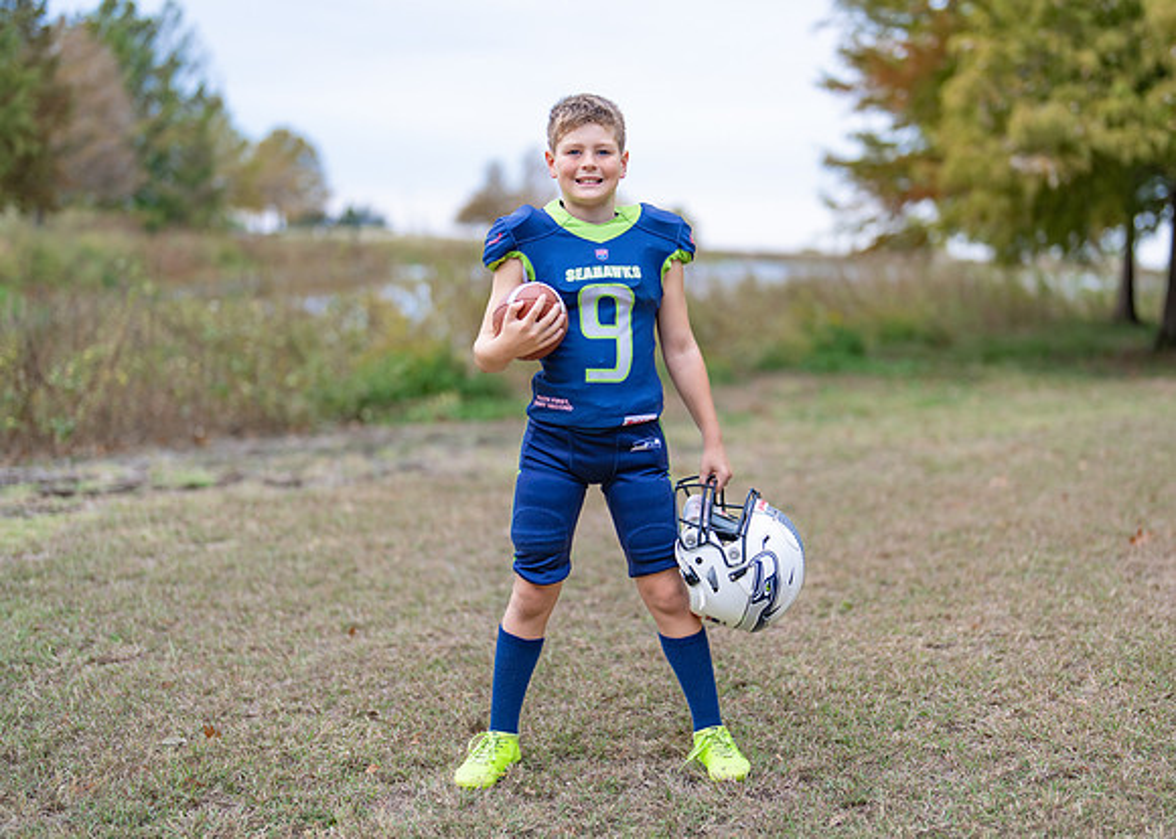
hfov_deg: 35.9
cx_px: 637
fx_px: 1813
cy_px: 432
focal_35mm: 54
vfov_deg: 26.1
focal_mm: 50
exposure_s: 1/500
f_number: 1.2
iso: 100
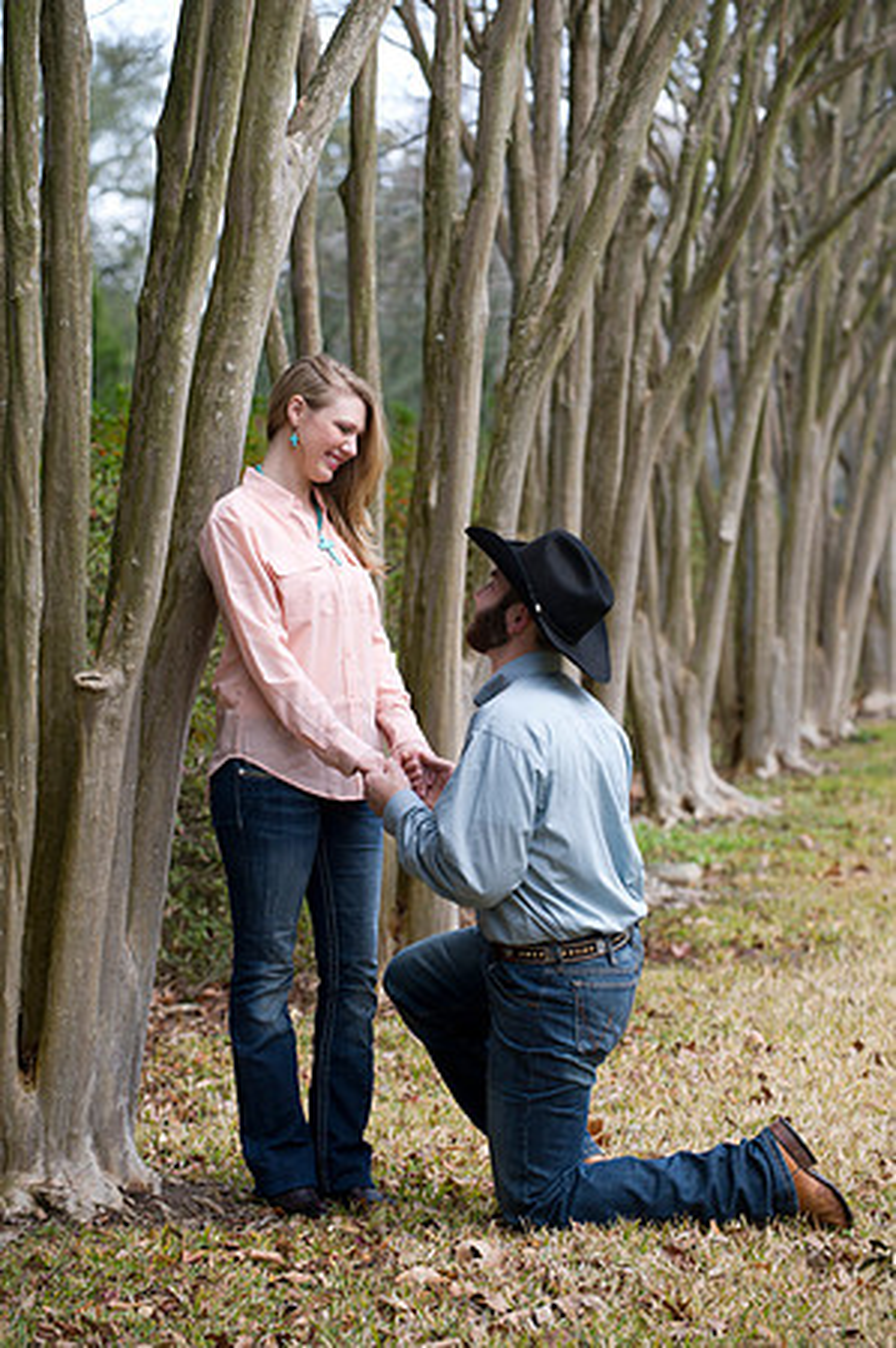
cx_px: 448
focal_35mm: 130
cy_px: 674
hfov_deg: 10.5
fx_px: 4864
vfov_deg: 15.8
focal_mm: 130
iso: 250
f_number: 4
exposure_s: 1/160
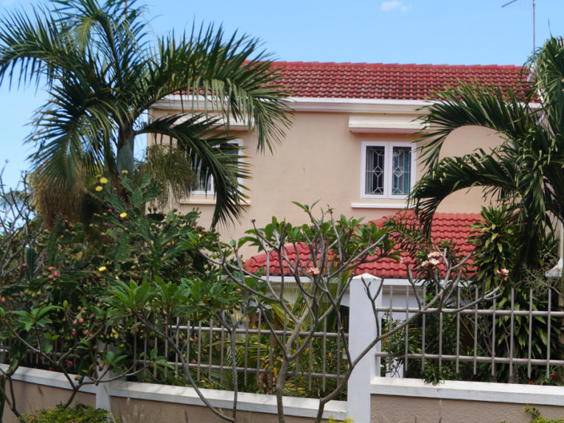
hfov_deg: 34.6
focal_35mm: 55
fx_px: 896
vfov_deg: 26.5
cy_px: 240
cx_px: 380
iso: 100
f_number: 11
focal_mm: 18
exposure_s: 1/80
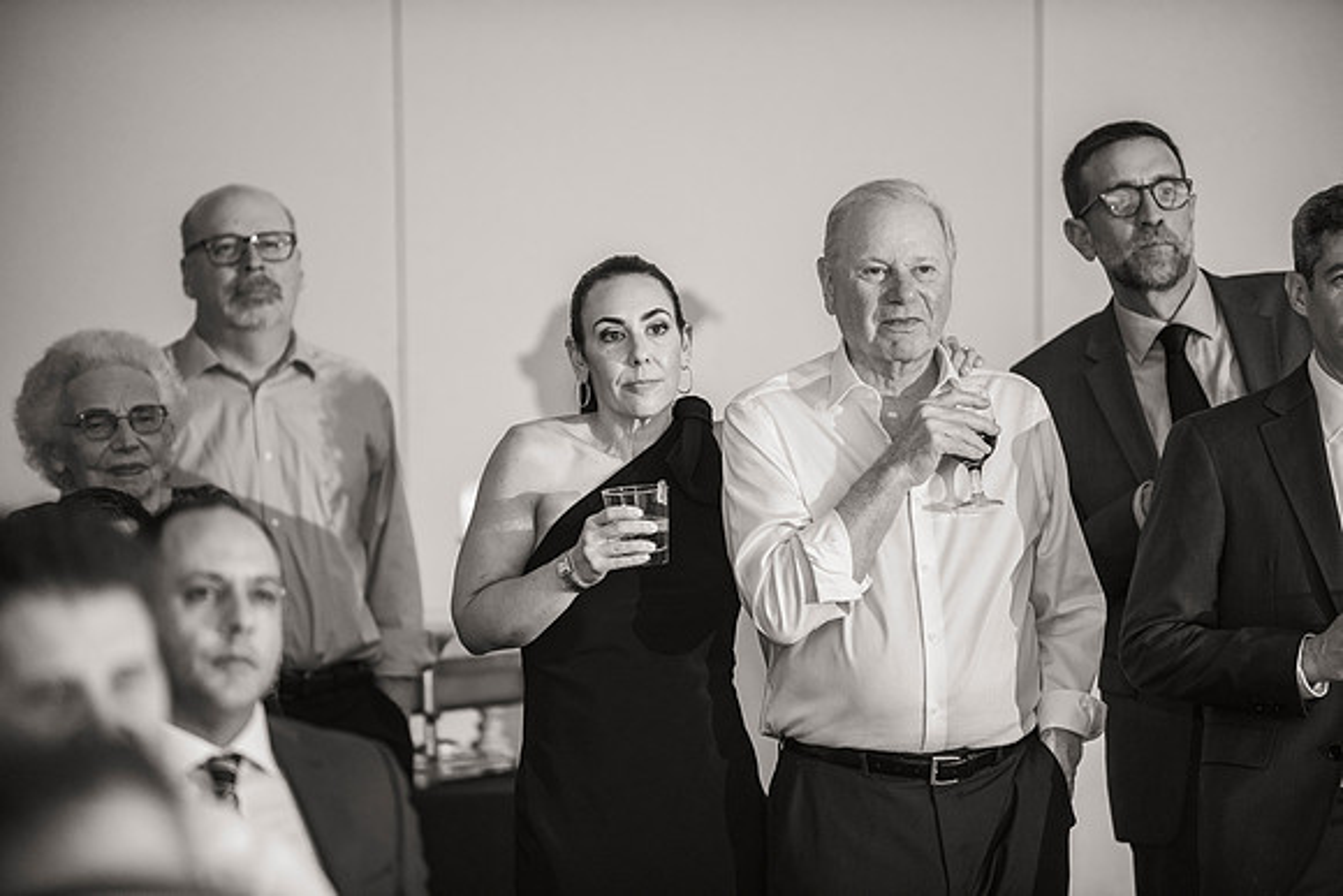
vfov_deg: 6.9
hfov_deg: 10.3
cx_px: 672
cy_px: 448
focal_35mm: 200
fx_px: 7463
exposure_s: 1/80
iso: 1000
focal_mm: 200
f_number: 2.8
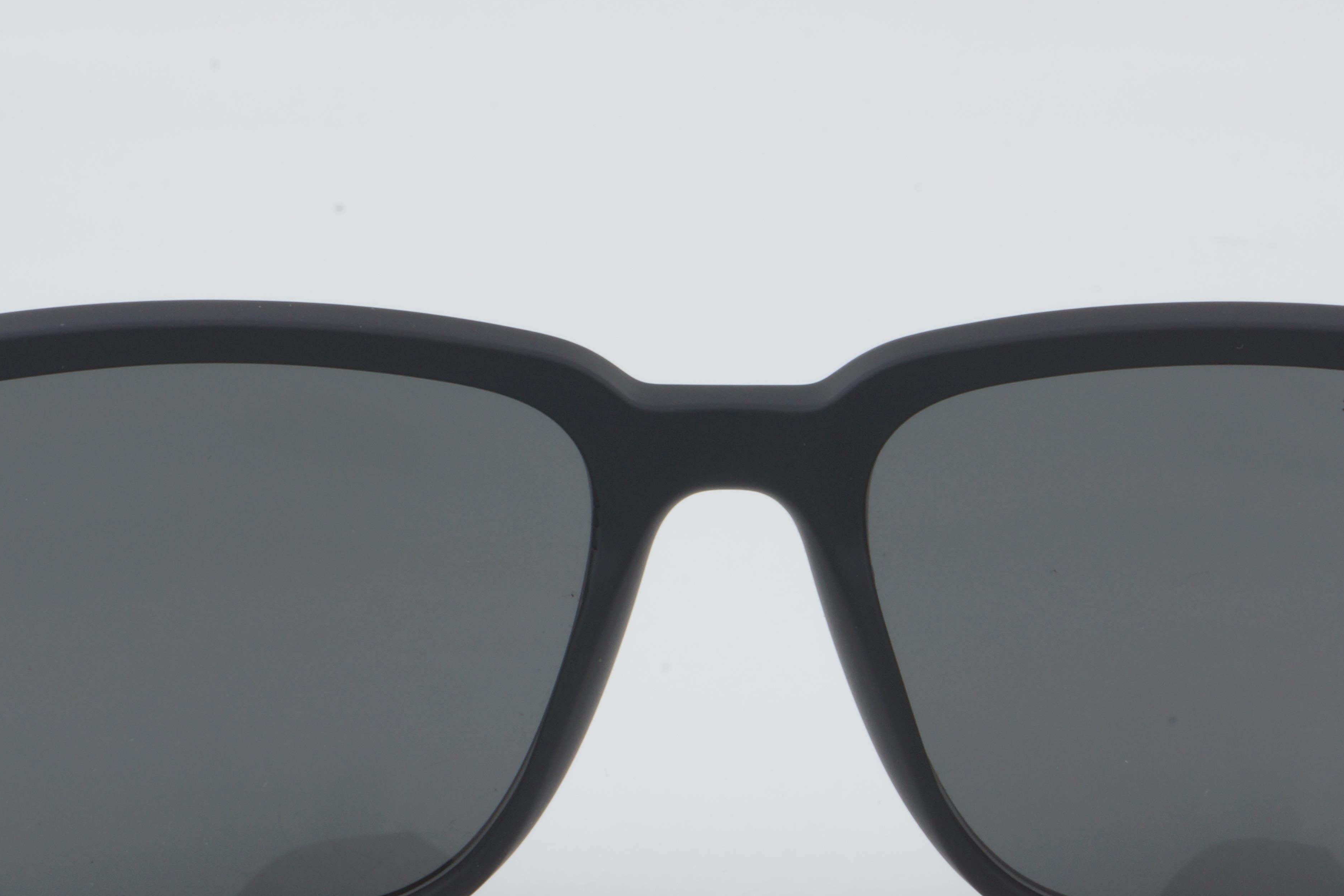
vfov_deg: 10.4
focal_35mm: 132
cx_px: 733
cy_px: 611
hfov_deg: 15.6
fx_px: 4920
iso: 100
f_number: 32
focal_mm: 55
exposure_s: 1/3
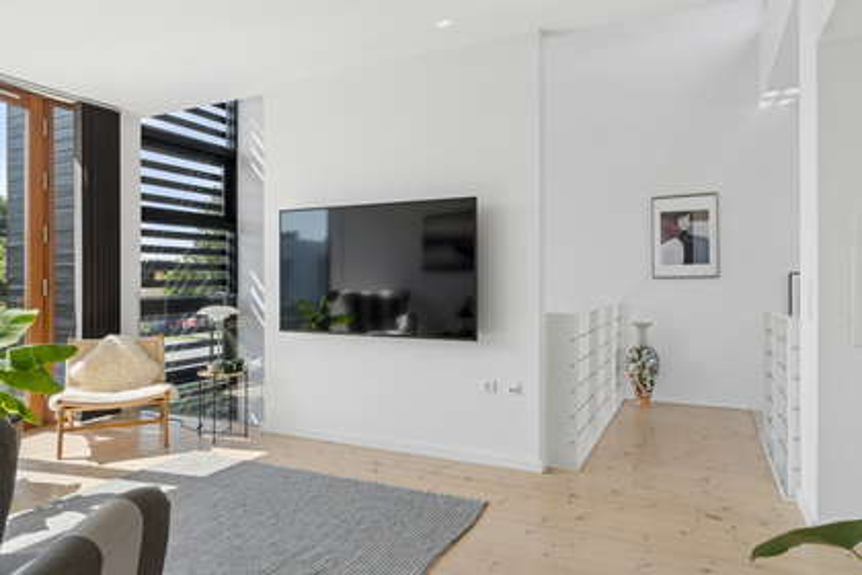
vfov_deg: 56.1
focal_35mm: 22
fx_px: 539
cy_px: 288
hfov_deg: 77.3
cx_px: 431
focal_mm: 15
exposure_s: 1/160
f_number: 9
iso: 200
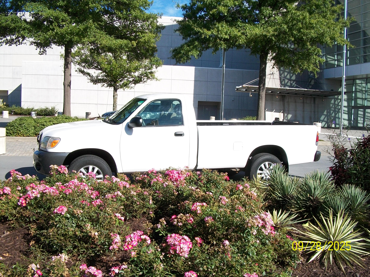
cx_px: 185
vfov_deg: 44.2
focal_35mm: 32
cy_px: 138
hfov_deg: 56.8
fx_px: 342
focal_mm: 5.7
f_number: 5.5
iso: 80
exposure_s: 1/320
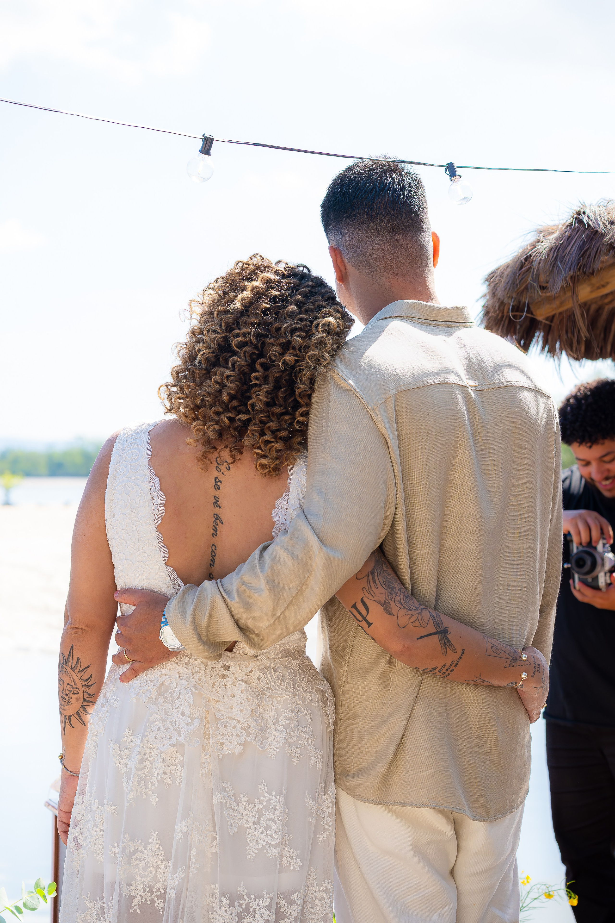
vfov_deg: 24.2
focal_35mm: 84
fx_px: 2152
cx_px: 308
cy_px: 462
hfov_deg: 16.3
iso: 160
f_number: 3.5
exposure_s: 1/800
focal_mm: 56
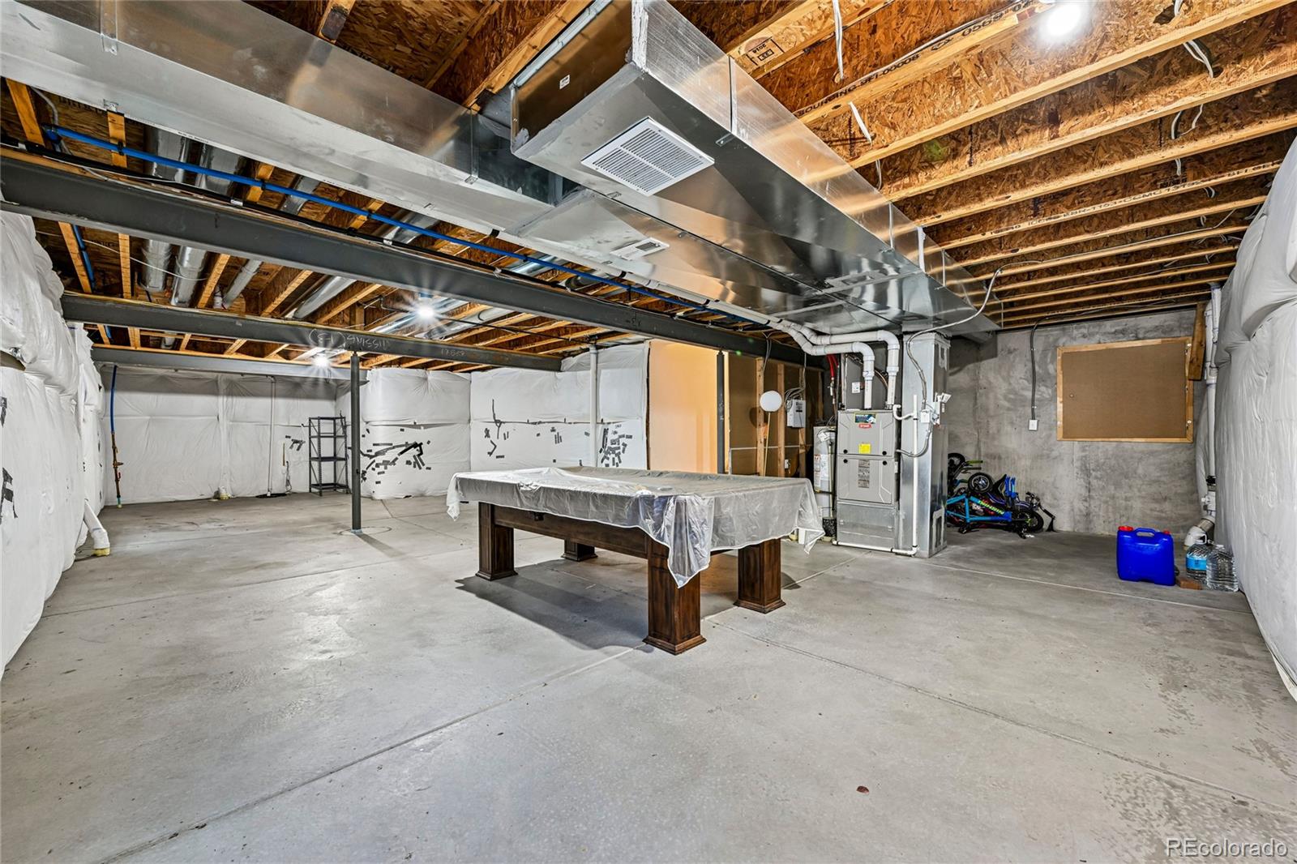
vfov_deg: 81.2
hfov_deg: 104.3
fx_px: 504
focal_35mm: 14
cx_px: 648
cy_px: 432
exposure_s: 1/2
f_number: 11
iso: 400
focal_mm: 14
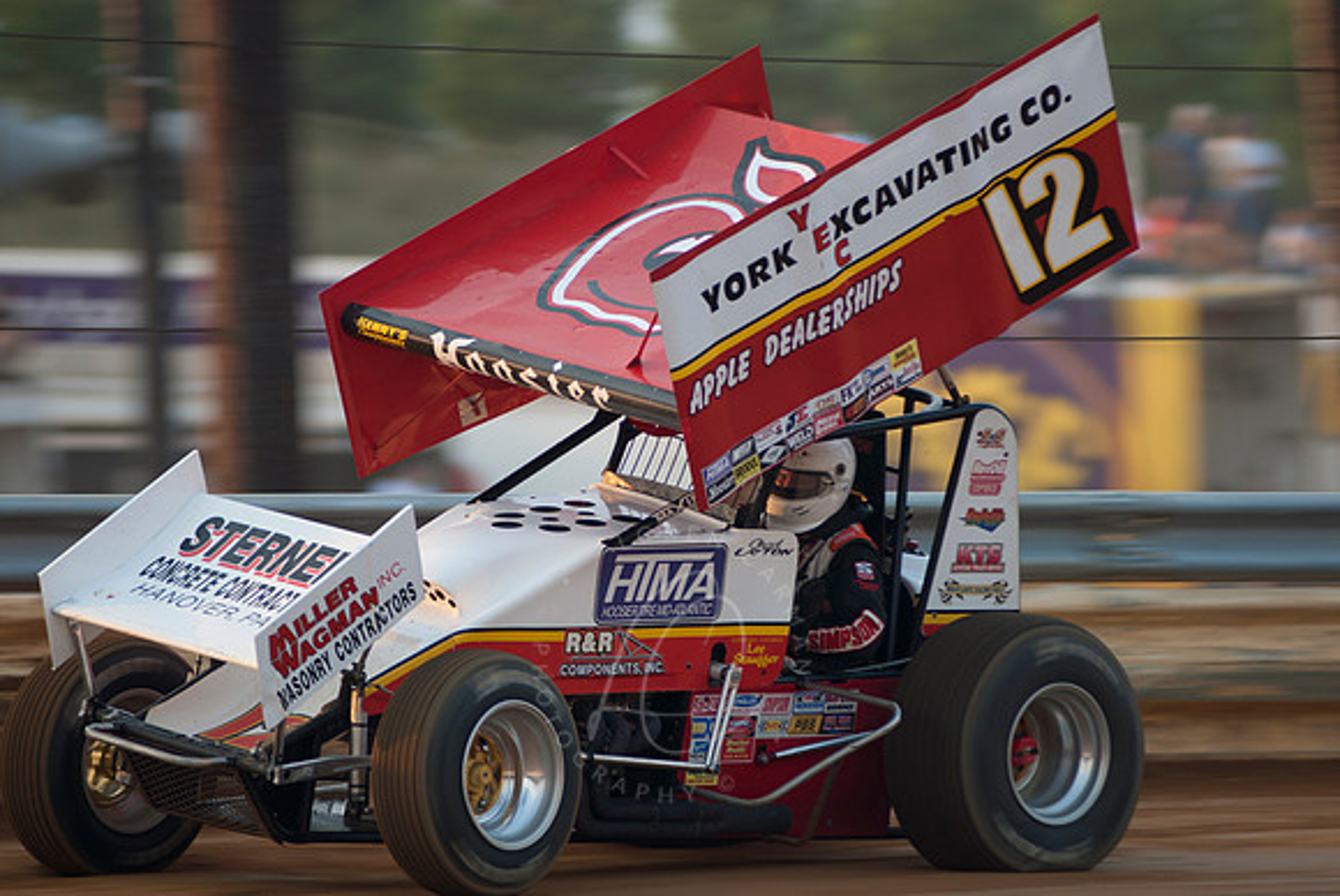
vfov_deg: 4.6
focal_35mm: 300
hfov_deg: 6.9
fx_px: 11178
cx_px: 670
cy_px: 448
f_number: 2.8
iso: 100
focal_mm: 200
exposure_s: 1/400
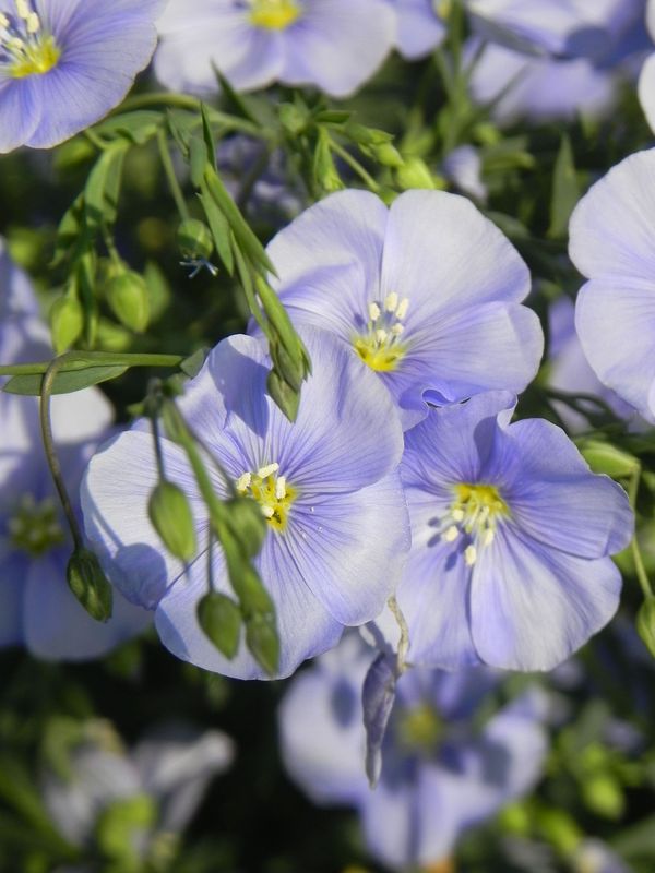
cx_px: 328
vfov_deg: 13.7
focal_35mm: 144
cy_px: 436
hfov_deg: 10.3
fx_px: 3633
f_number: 4.5
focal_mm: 25.7
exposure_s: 1/2000
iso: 190
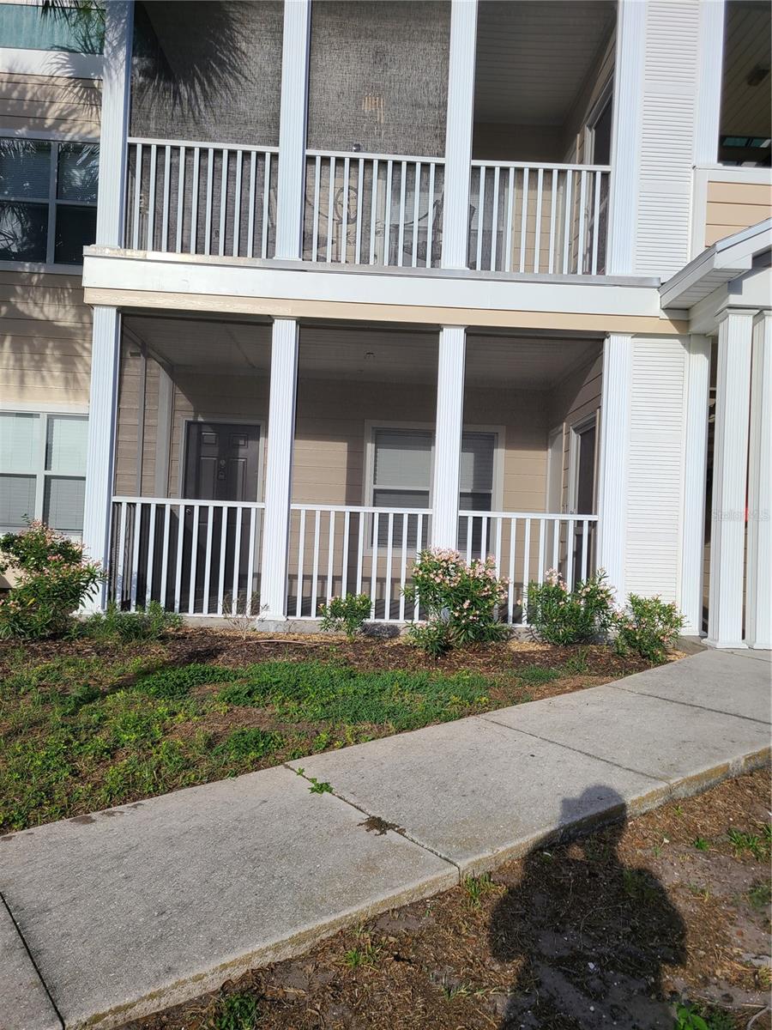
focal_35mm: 26
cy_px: 515
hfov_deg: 53.1
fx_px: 773
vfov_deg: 67.3
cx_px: 386
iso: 40
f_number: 1.8
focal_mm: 5.4
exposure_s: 1/2410
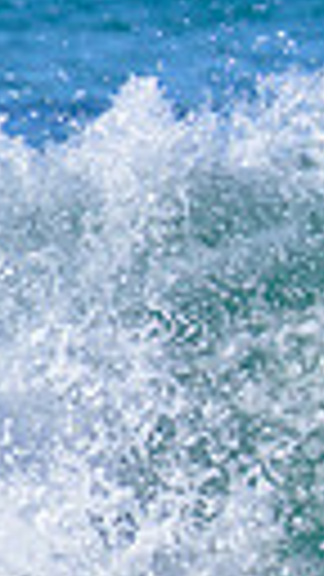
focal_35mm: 3648
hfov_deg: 0.3
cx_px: 1370
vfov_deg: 0.6
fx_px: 55717
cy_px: 98
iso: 320
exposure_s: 1/1000
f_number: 8
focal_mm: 560
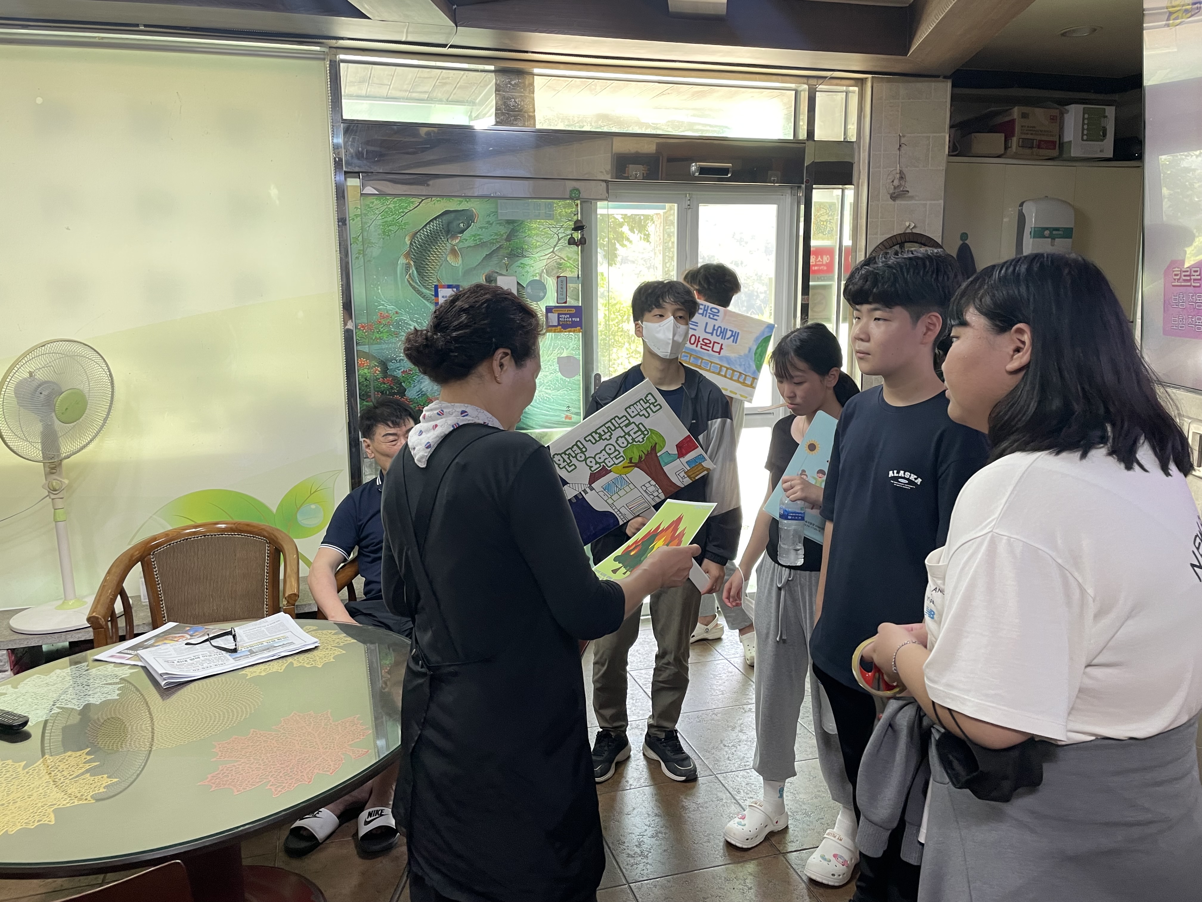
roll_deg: +0.3
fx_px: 903
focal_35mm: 26
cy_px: 451
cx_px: 601
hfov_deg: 67.3
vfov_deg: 53.1
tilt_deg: -9.5
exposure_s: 1/60
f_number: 1.6
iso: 100
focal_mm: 4.2
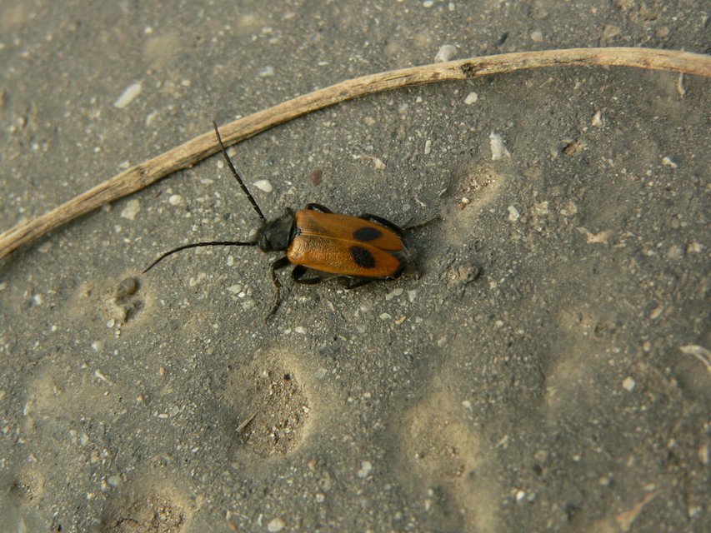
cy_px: 266
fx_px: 1315
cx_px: 356
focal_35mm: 64
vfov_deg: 22.9
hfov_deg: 30.3
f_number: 4
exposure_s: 1/200
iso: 80
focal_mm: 10.7
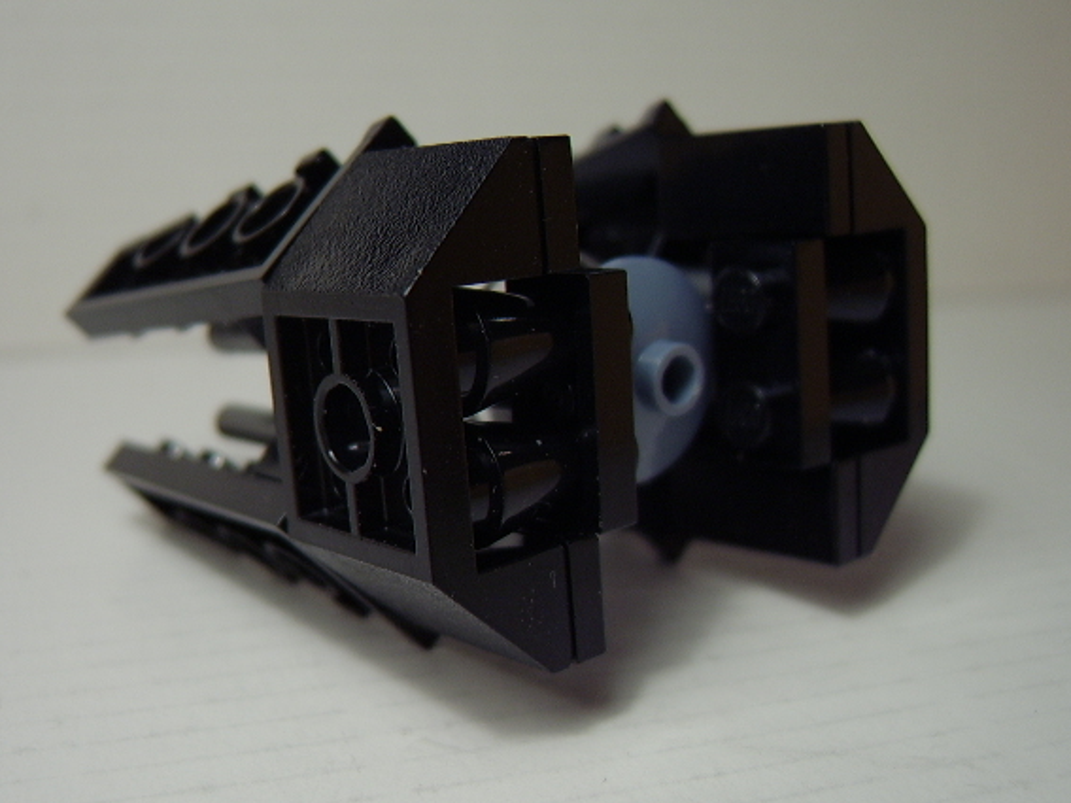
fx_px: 1083
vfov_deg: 40.6
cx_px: 487
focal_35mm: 35
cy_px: 444
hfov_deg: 52.6
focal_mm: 8.13
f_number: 2.7
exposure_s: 1/84
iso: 100
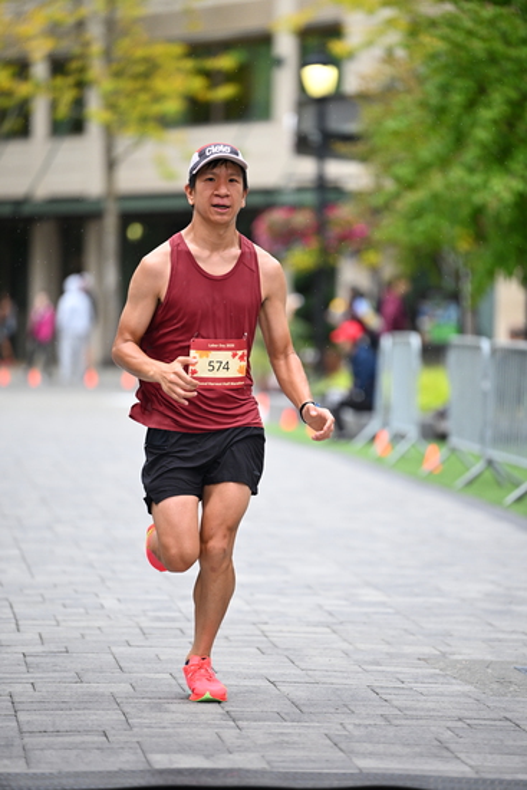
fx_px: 4059
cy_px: 395
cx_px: 264
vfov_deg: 11.1
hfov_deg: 7.4
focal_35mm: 185
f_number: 2.8
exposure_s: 1/1600
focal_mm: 185
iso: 1250
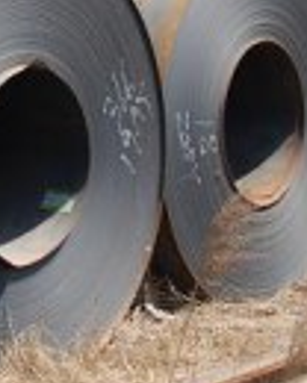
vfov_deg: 14.6
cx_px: -171
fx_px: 1476
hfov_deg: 11.3
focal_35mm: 130
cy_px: 12
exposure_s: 1/160
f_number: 6.3
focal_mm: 24
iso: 100
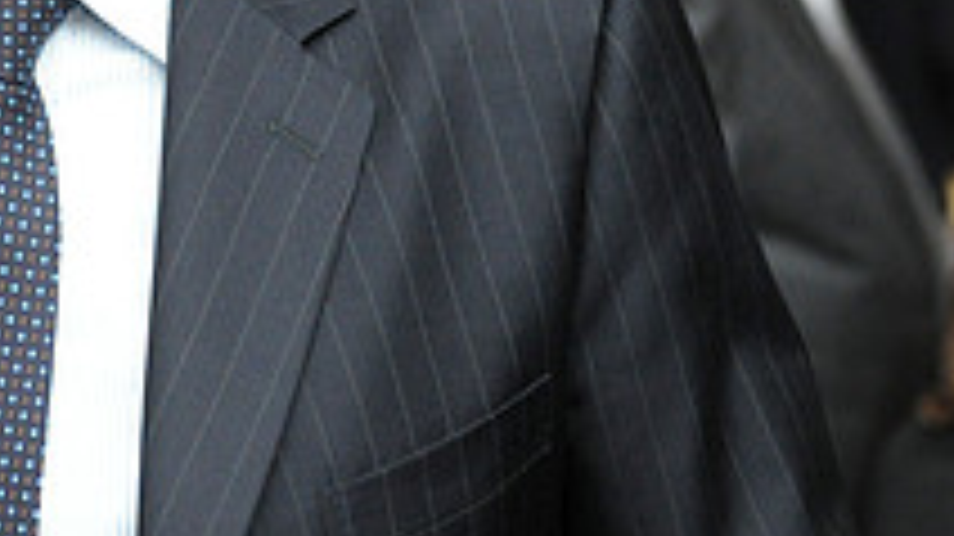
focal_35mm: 172
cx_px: 32
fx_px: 4349
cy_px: -167
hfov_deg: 12.4
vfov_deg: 7.0
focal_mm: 60
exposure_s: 1/125
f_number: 3.5
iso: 6400
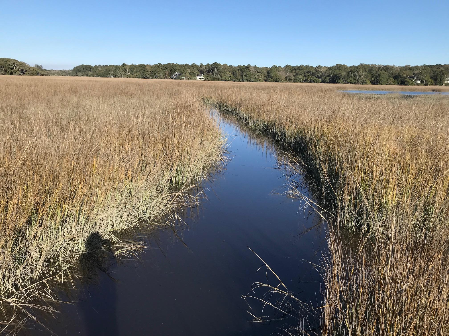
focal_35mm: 28
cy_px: 168
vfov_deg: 49.7
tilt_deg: -12.1
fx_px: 363
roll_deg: -1.5
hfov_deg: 63.4
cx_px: 224
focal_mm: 3.99
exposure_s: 1/1996
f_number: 1.8
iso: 20
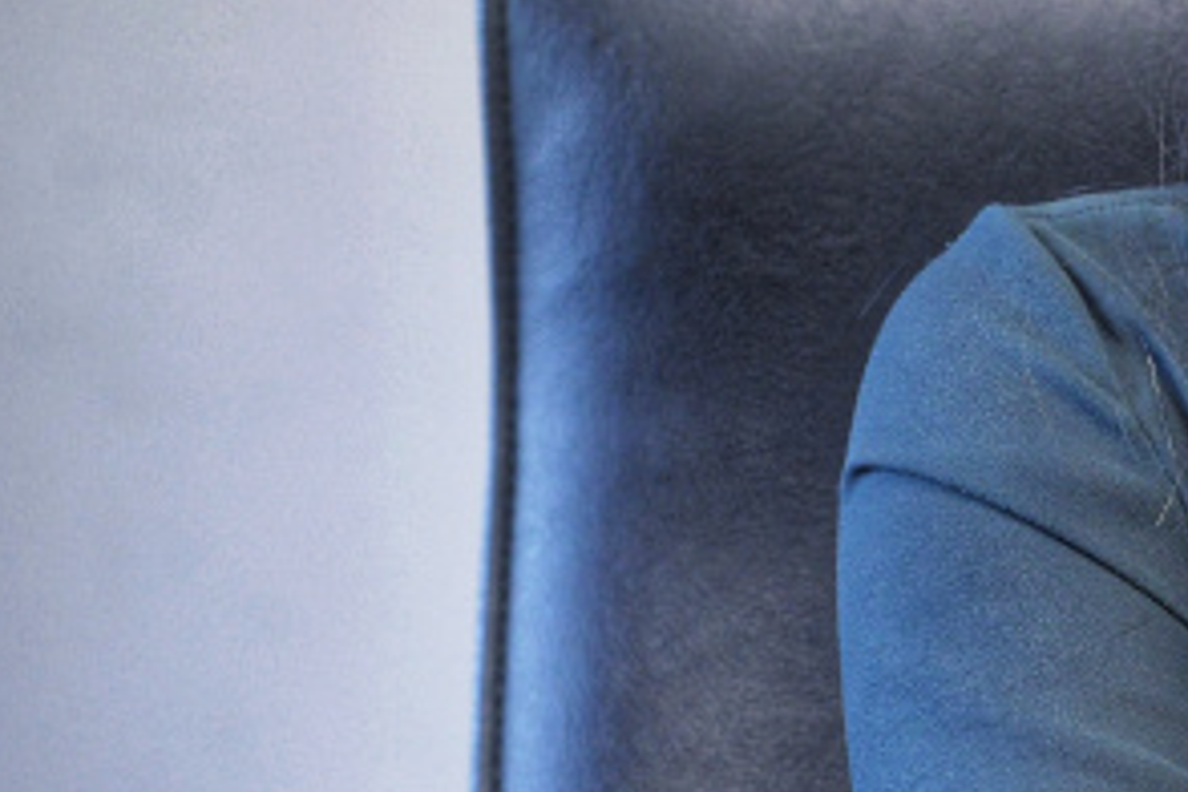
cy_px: 117
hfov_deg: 4.3
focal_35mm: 476
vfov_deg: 2.9
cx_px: 1903
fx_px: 15707
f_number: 5
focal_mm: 140
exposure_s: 1/125
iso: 1600
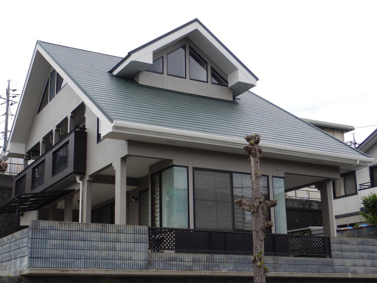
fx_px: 436
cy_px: 142
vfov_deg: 36.0
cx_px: 188
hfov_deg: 46.8
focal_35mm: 40
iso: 125
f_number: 4.2
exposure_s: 1/640
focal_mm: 7.2
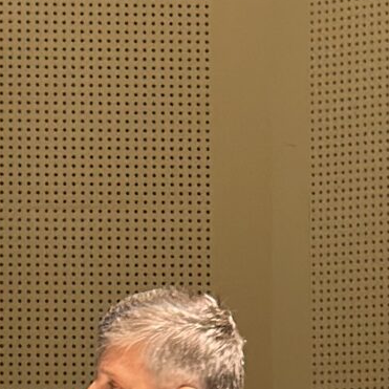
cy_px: 303
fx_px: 3725
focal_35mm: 293
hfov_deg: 6.0
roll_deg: -0.8
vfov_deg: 6.0
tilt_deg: +4.8
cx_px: 138
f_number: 1.78
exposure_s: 1/60
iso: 100
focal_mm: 6.86
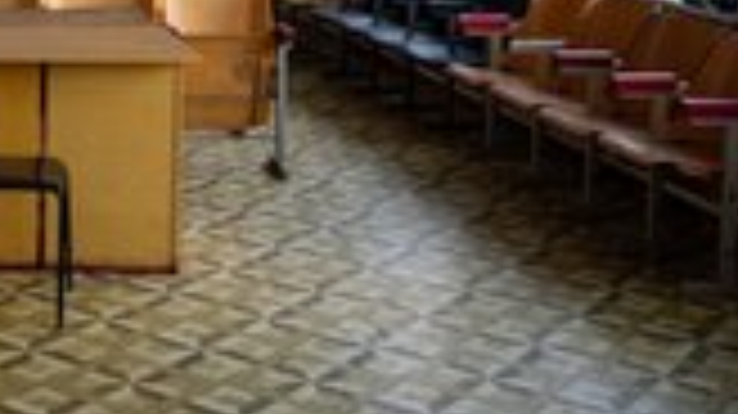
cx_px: -87
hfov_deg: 26.0
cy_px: -109
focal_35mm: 75
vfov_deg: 15.4
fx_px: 1467
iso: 1250
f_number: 2.8
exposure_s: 1/160
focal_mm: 28
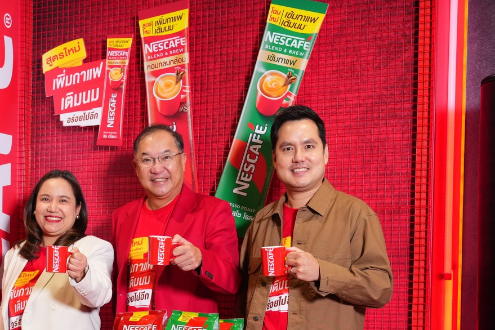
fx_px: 1182
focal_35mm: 86
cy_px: 331
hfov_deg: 22.9
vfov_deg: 15.6
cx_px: 25
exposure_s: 1/200
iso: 1600
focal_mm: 42
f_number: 5
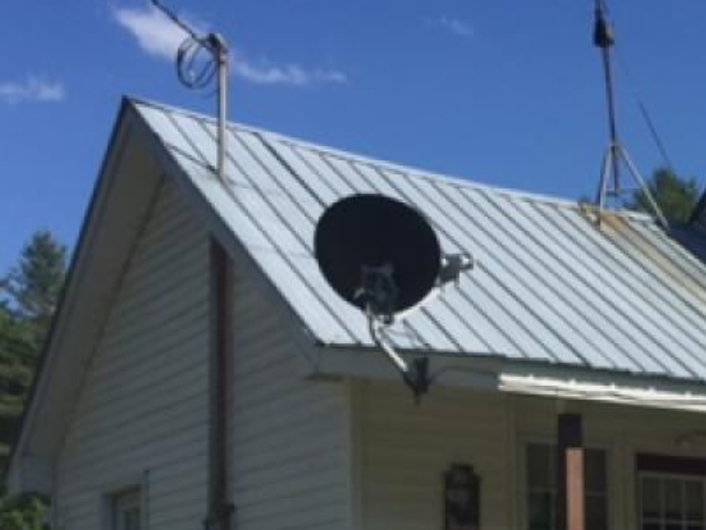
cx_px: 783
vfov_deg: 19.1
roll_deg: +0.1
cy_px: 583
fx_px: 1510
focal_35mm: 74
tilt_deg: +2.3
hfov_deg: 24.5
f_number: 2.2
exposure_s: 1/2083
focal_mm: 4.15
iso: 32
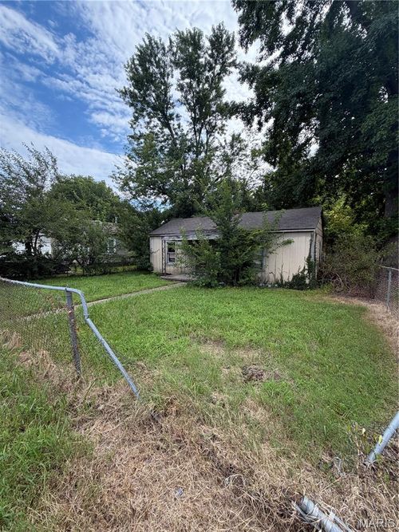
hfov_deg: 85.7
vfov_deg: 102.1
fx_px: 215
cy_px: 266
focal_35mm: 14
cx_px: 200
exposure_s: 1/502
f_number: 2.2
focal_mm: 2.22
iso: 40
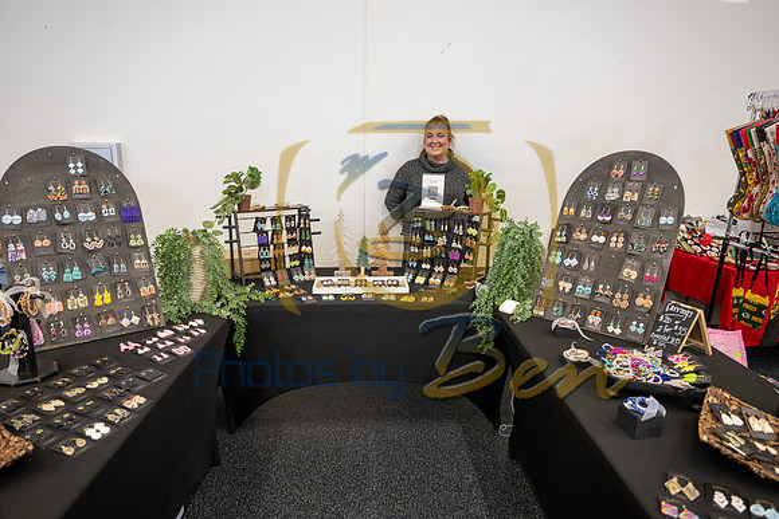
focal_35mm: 24
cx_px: 390
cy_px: 260
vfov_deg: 53.2
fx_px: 519
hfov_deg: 73.7
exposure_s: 1/125
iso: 1250
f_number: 4
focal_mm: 24
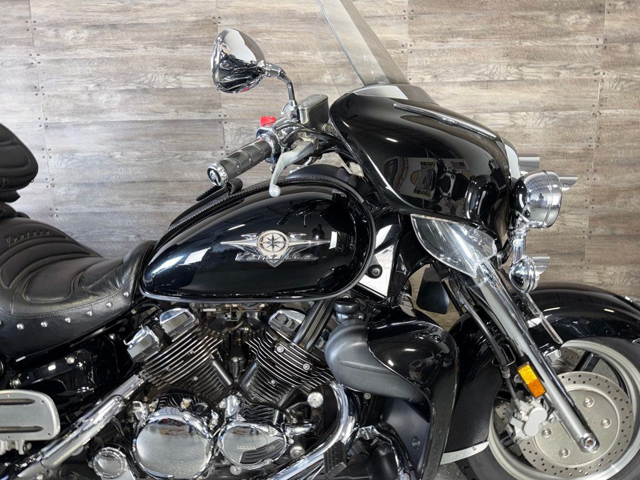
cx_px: 320
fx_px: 444
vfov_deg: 56.8
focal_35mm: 24
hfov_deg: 71.6
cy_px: 240
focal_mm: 6.76
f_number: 1.78
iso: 80
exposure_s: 1/16
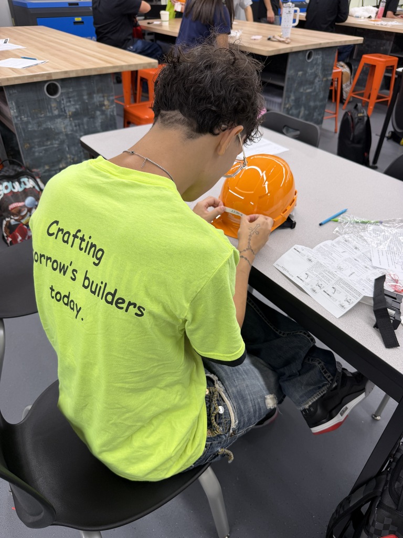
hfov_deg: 56.8
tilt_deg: -38.1
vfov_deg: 71.6
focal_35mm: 24
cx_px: 202
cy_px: 269
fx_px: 373
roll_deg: -1.6
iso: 80
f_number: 1.78
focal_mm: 6.76
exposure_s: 1/100
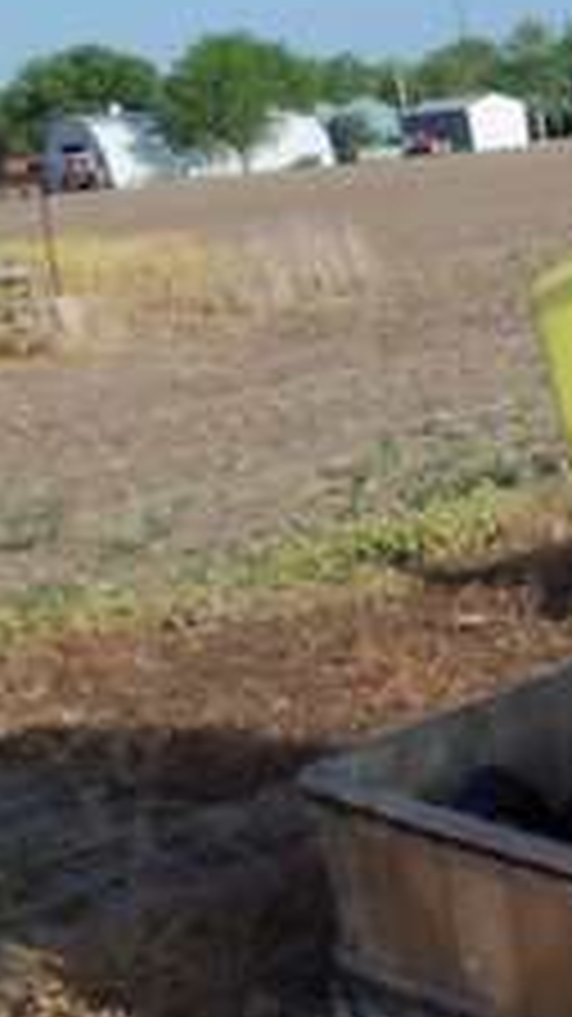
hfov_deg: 13.6
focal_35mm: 76
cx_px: 1144
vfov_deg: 27.6
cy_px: 711
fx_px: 2051
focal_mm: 5.2
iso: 80
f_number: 8.6
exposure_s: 1/100
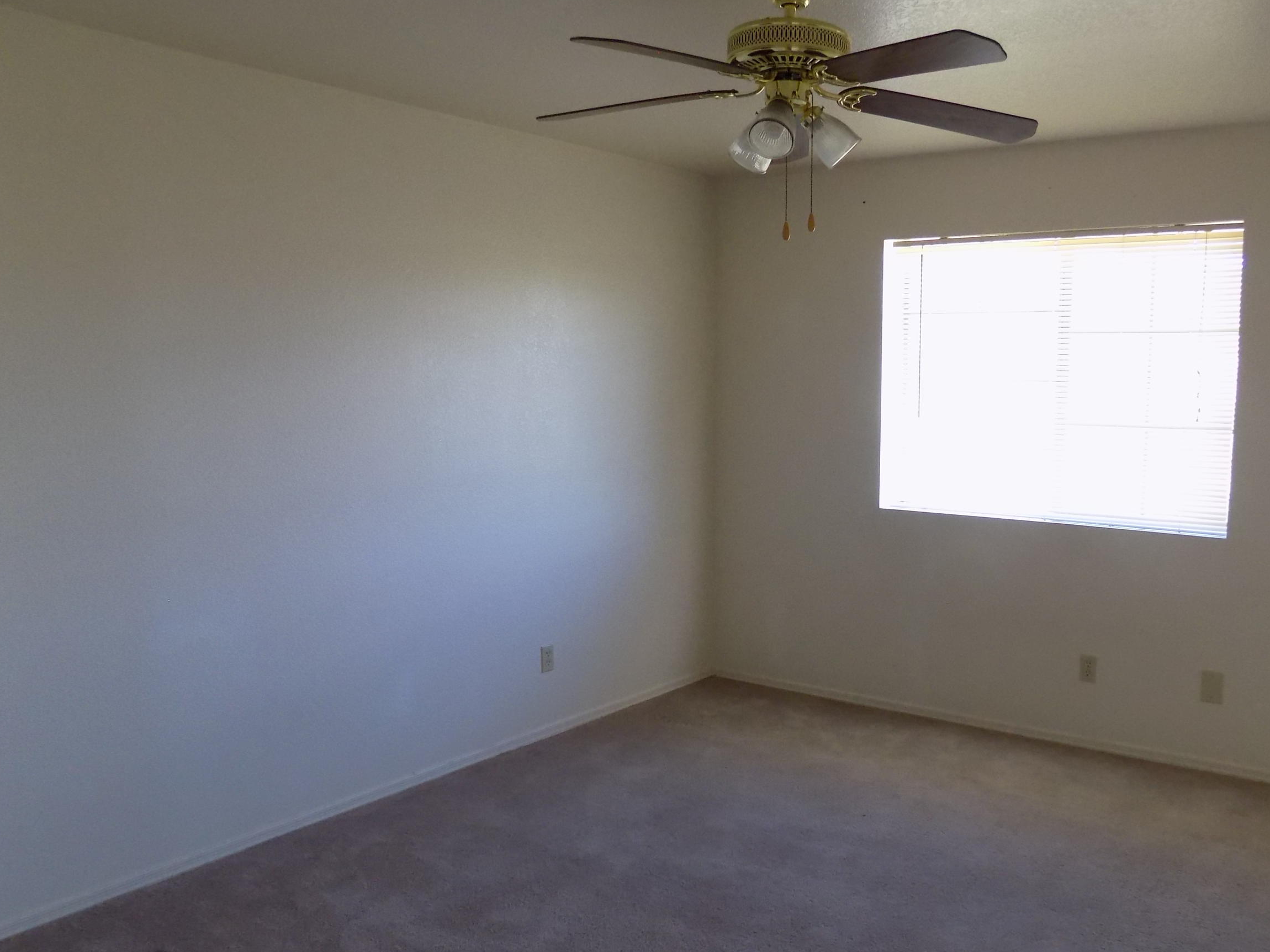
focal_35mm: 30
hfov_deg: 59.4
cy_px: 529
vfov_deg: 46.7
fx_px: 1101
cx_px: 767
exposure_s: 1/30
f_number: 3.1
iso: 220
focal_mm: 4
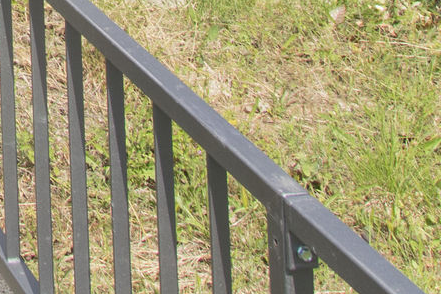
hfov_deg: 15.2
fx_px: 1342
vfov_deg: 9.6
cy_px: -604
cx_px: -431
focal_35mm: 110
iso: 100
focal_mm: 11.5
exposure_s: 1/250
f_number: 7.1
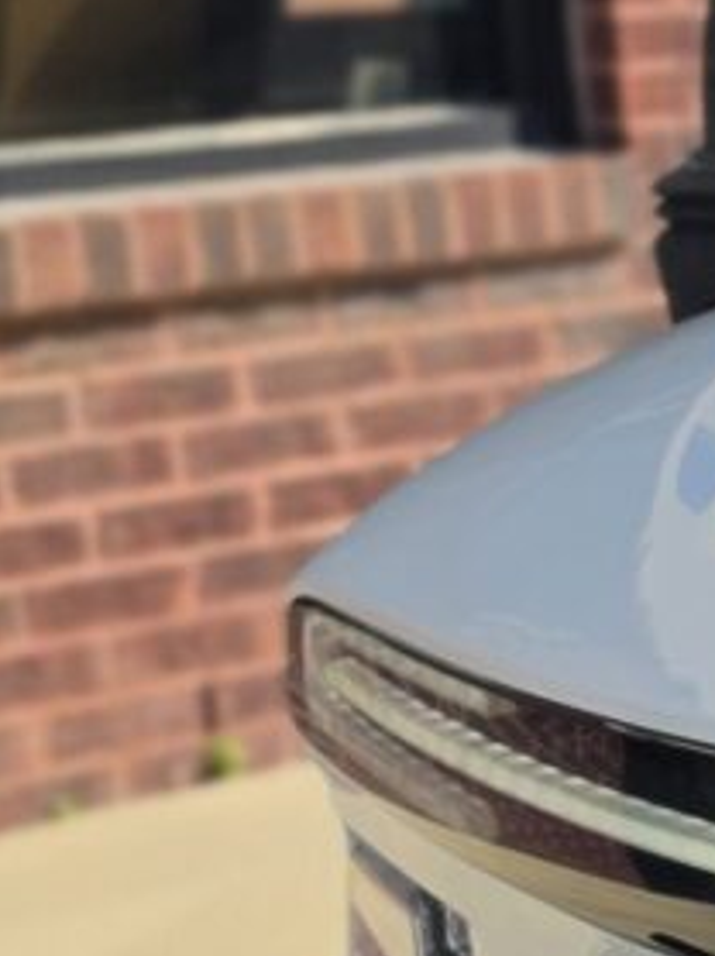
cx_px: 2248
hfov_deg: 7.9
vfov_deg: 12.4
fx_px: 4386
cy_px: 681
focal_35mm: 159
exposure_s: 1/5151
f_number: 1.4
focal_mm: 6.5
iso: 64
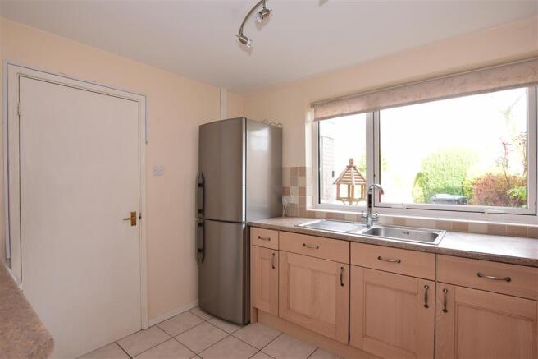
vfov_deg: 77.3
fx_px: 224
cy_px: 180
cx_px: 269
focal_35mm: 15
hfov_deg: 100.4
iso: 400
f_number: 5.6
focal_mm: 10
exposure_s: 1/60
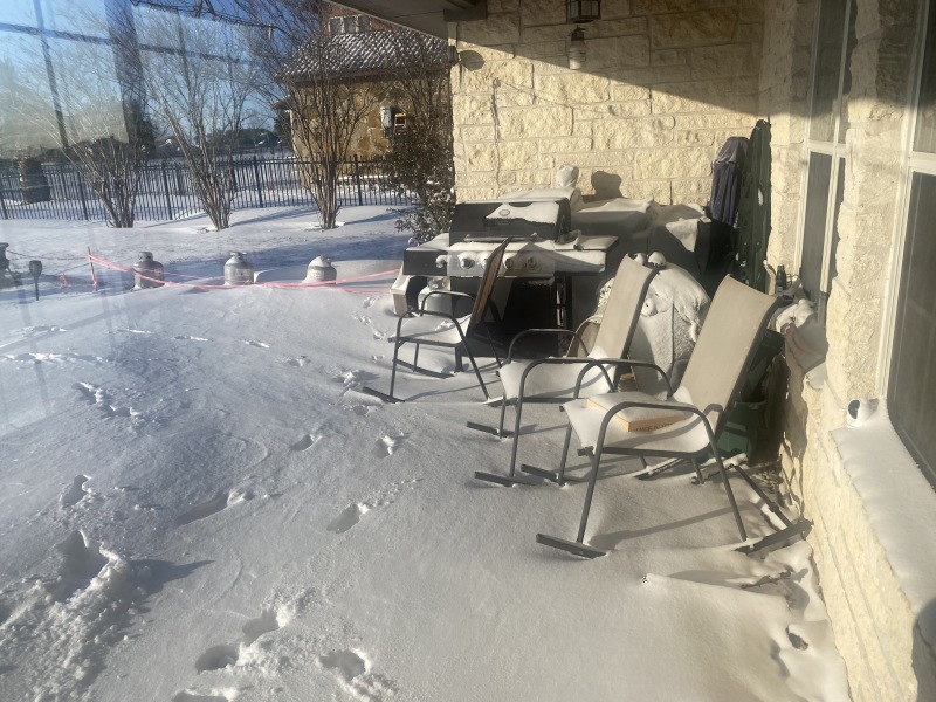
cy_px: 351
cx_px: 468
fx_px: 703
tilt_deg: -16.2
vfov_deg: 53.1
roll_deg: +2.6
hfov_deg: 67.3
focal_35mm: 26
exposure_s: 1/3984
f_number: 1.8
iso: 32
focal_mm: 4.25
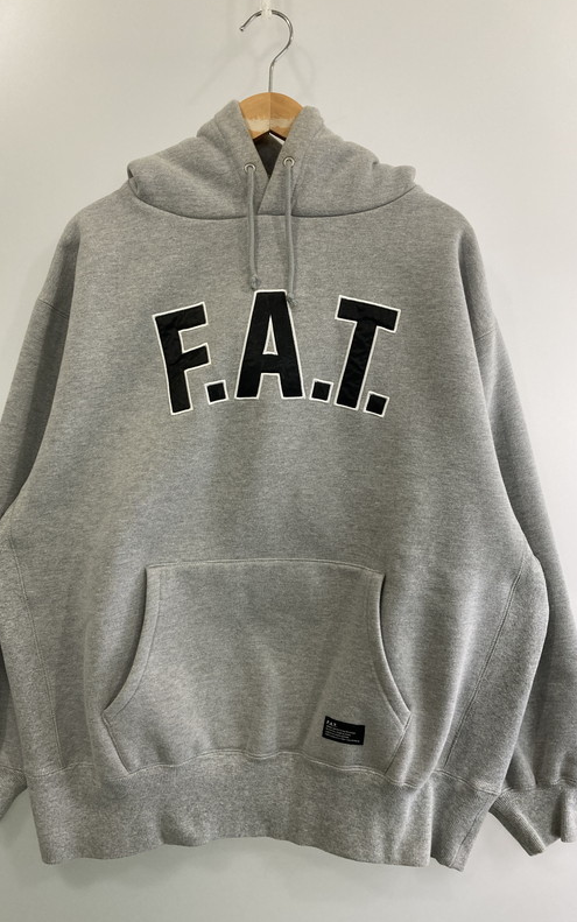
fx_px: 754
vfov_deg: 62.9
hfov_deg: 41.8
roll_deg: +0.1
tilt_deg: -18.4
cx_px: 256
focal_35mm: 30
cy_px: 458
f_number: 1.8
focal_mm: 3.99
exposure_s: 1/50
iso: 64
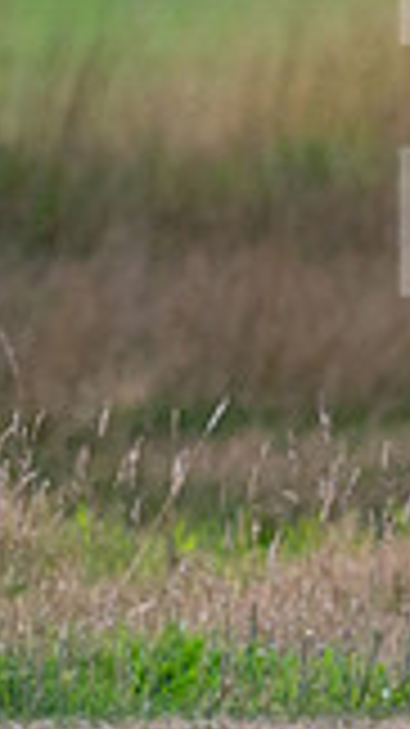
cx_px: 982
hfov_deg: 0.7
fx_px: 32639
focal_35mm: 1687
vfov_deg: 1.3
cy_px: 14
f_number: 4
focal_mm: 300
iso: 640
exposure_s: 1/4000
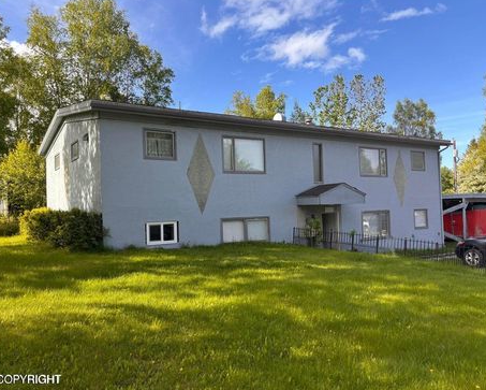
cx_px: 226
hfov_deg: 62.1
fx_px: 403
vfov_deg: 51.6
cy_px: 196
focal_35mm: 28
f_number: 1.6
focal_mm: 5.96
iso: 50
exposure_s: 1/1047
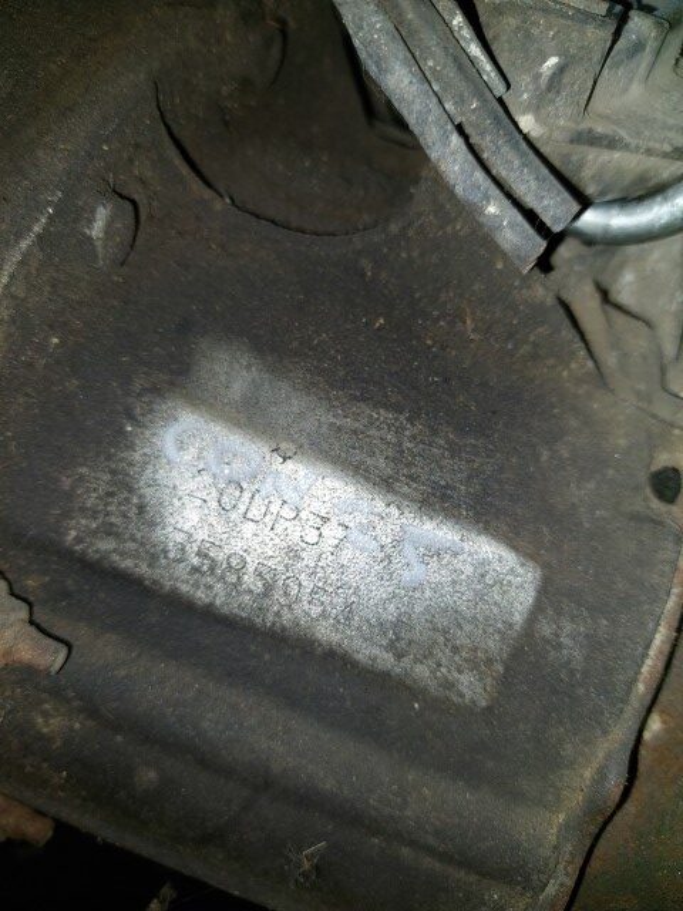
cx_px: 342
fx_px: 658
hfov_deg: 54.9
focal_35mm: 25
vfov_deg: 69.4
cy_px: 456
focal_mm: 5.23
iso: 40
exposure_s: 1/212
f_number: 1.8
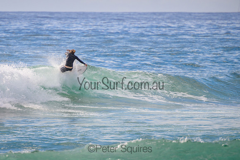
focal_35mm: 550
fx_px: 3669
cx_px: 75
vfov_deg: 2.5
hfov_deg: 3.7
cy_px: 79
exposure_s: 1/2000
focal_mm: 400
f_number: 5.6
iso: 220
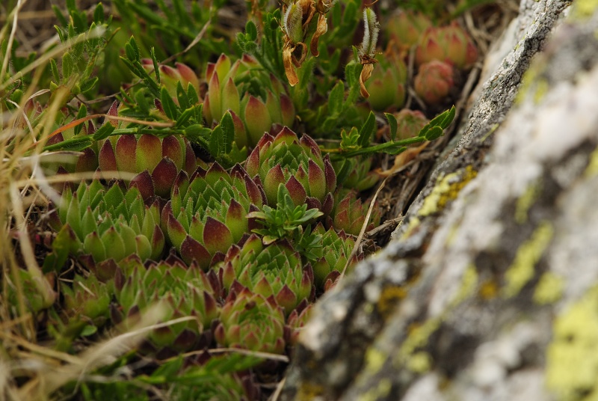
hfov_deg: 16.0
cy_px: 200
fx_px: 2121
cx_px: 299
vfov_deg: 10.8
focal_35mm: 128
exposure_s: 1/100
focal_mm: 85
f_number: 10
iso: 200
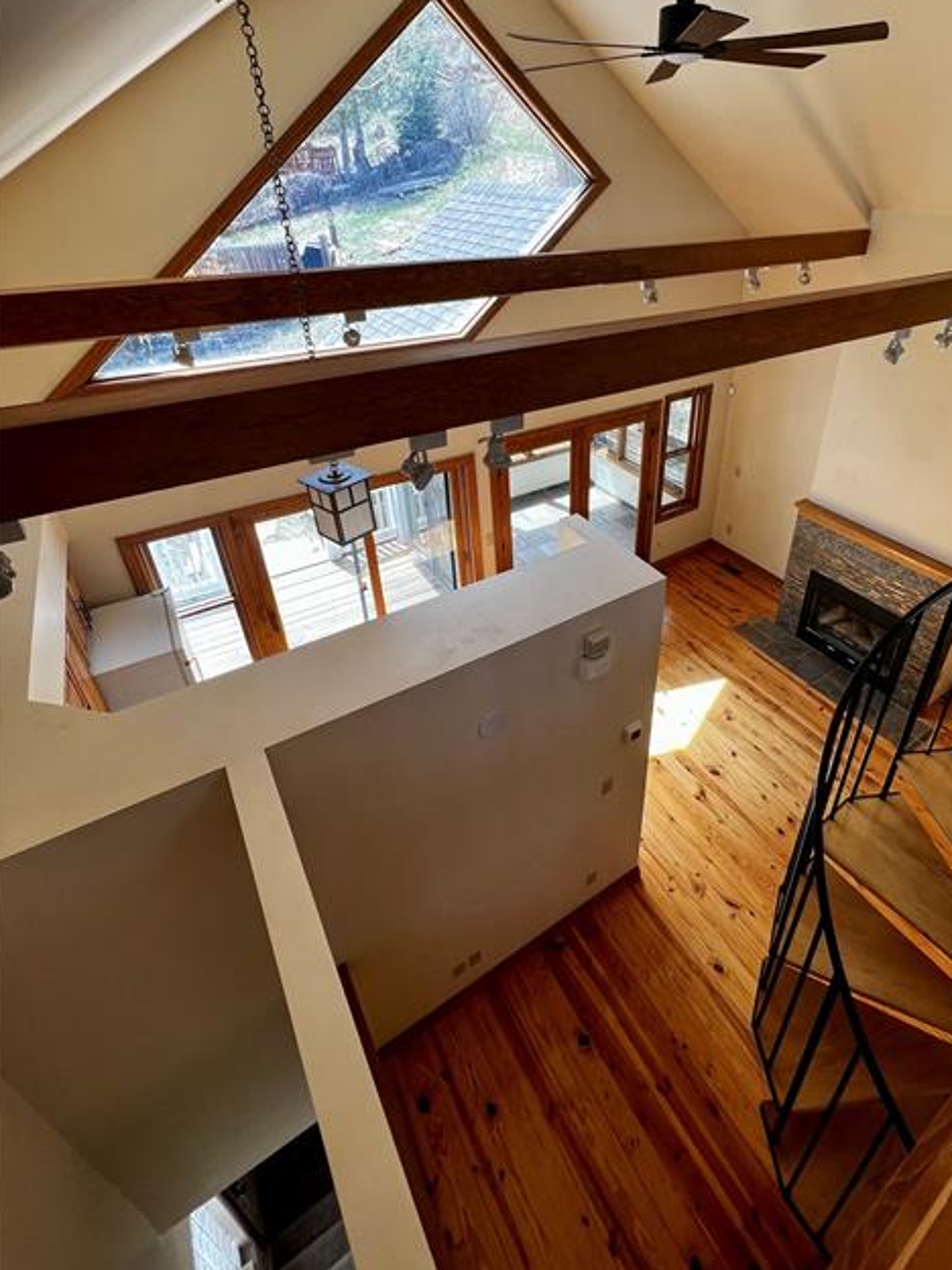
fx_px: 587
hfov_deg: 77.1
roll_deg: -0.5
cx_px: 576
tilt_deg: -30.2
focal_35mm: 16
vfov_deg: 93.6
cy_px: 527
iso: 40
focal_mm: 1.57
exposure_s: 1/99
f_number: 1.8
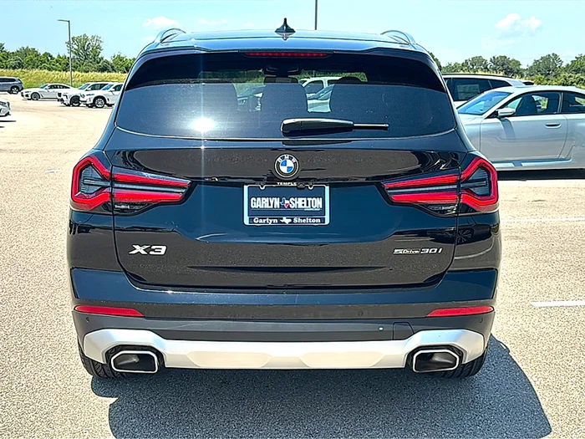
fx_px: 642
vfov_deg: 37.7
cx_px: 292
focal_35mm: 38
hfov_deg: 49.0
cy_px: 220
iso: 80
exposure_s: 1/3497
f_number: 1.78
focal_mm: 6.86
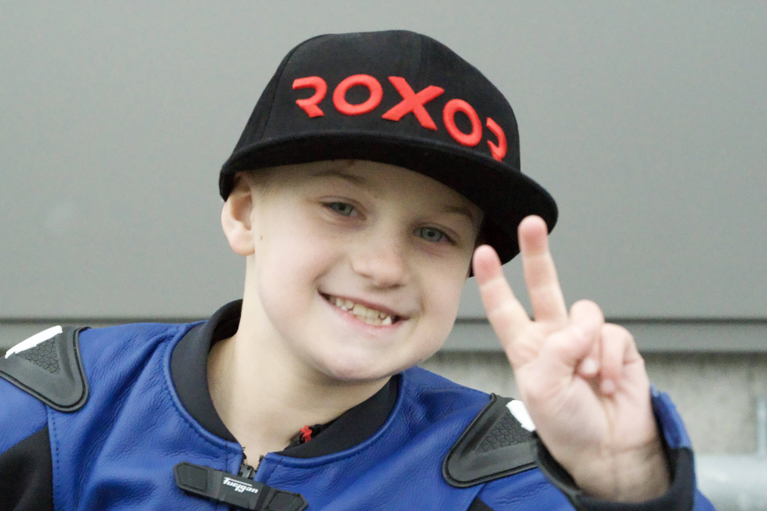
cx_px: 384
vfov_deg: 12.9
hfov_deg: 19.3
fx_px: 2258
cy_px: 256
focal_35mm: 106
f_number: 9
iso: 51200
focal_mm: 105
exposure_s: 1/1250
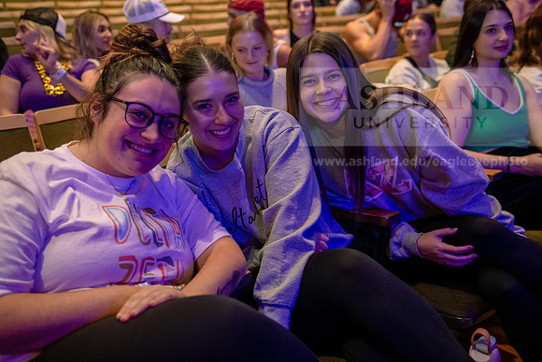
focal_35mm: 40
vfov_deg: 33.4
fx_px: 602
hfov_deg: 48.4
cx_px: 271
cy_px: 181
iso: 4000
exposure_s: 1/125
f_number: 3.2
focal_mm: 40
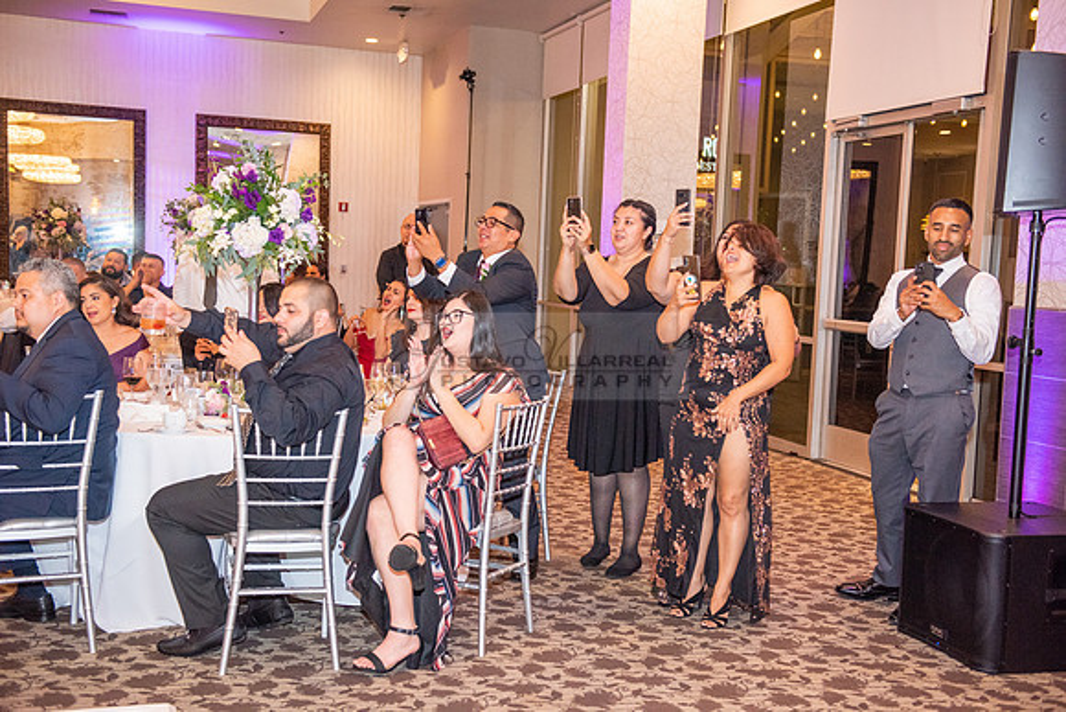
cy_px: 356
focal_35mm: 44
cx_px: 533
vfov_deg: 30.5
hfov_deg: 44.5
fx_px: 1303
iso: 1600
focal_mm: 44
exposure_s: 1/160
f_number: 3.5
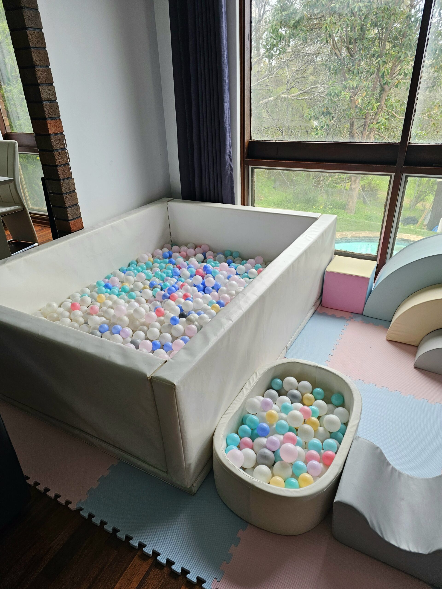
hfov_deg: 58.9
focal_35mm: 23
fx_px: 392
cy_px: 294
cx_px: 221
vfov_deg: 73.9
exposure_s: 1/100
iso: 50
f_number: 1.7
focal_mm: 6.3
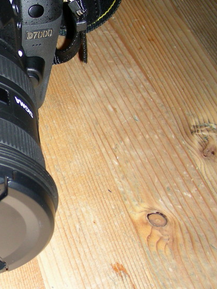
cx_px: -52
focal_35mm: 71
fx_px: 593
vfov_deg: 27.3
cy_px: 101
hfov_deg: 19.4
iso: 50
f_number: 3.5
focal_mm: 6.3
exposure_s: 1/60.1
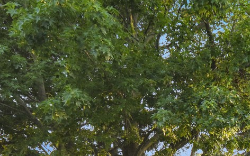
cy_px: 248
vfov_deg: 17.9
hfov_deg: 29.3
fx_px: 429
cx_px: 276
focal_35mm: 63
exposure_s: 1/125
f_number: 5.6
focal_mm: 12
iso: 200
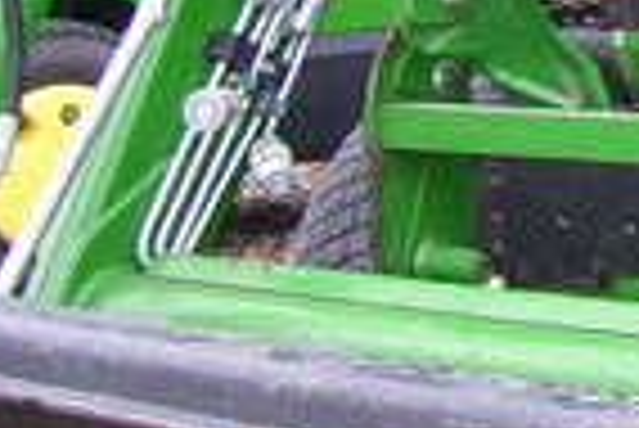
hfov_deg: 12.6
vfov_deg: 9.2
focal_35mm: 147
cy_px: -104
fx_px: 2612
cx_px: 1174
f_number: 2.7
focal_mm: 6
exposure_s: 1/60
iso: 125
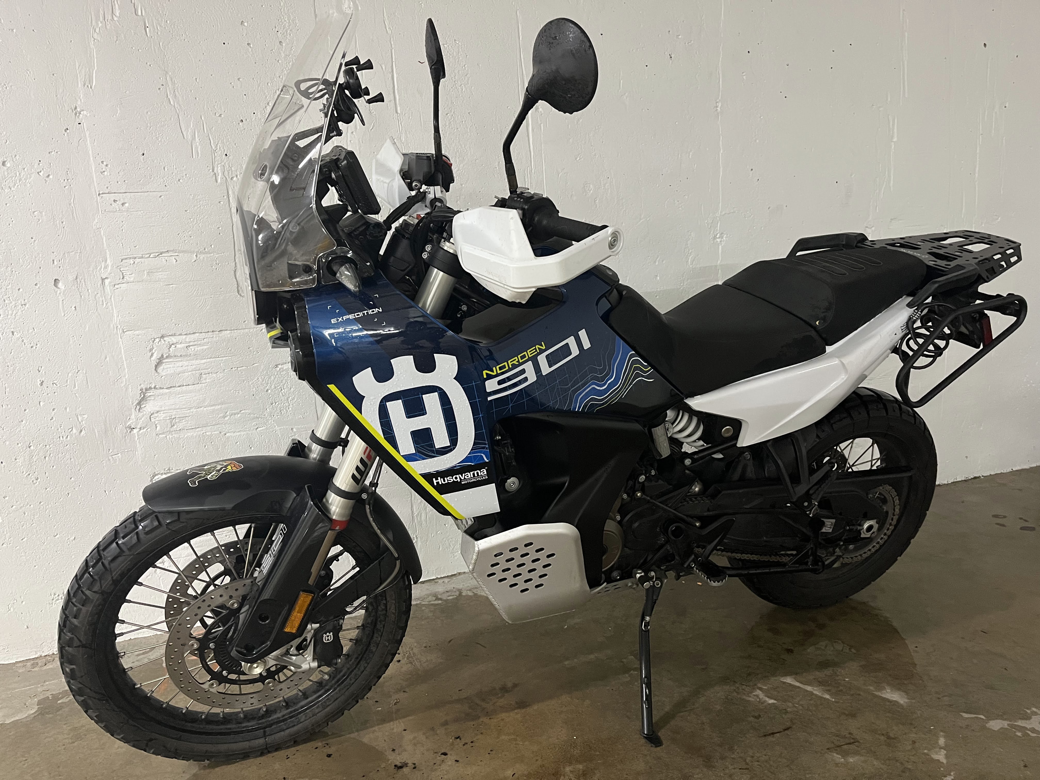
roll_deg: +4.2
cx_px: 520
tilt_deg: -12.4
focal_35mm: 26
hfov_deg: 67.3
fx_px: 781
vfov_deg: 53.1
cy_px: 390
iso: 320
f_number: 1.6
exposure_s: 1/60
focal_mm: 5.1
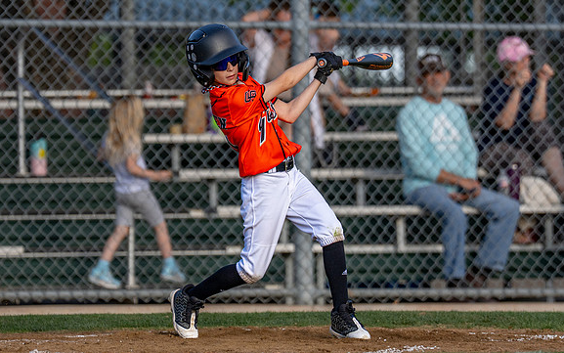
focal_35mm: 454
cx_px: 259
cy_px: 116
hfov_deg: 4.6
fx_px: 6980
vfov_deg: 2.9
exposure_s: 1/2500
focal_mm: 200
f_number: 2.8
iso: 160
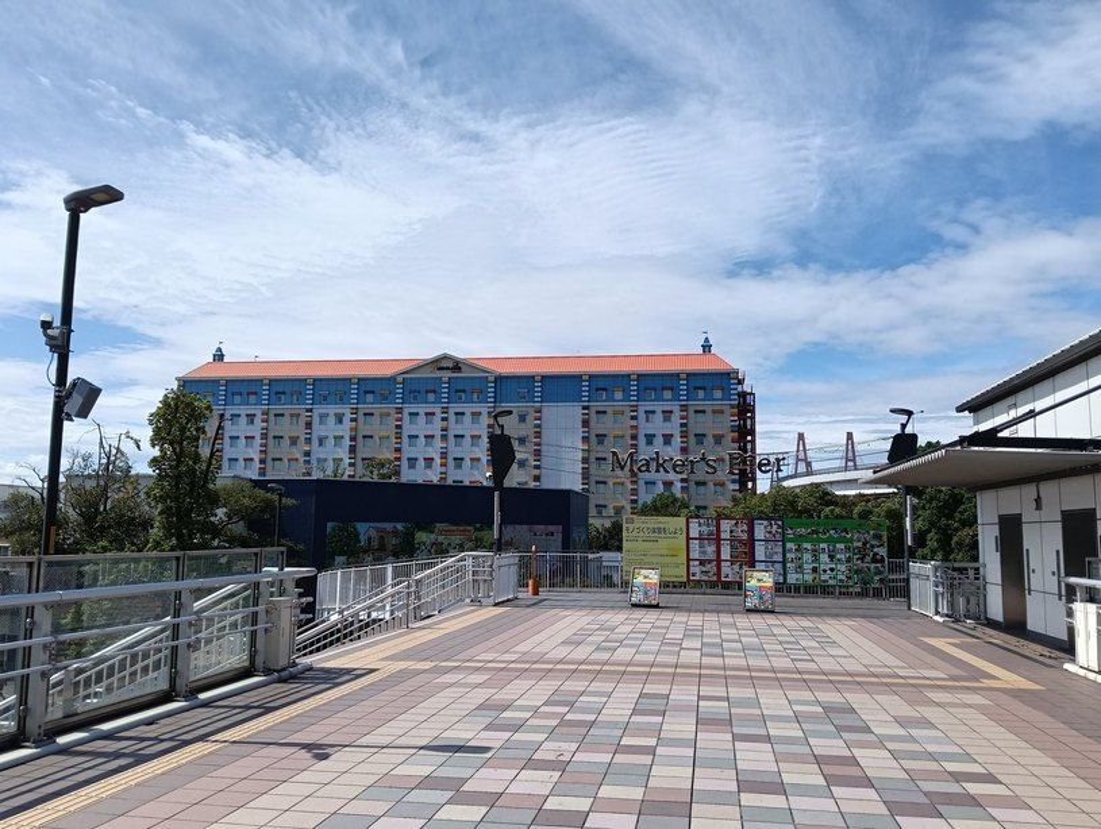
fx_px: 860
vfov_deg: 51.5
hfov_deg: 65.2
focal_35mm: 27
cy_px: 414
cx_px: 550
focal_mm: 3.98
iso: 64
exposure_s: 1/1153
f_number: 1.8
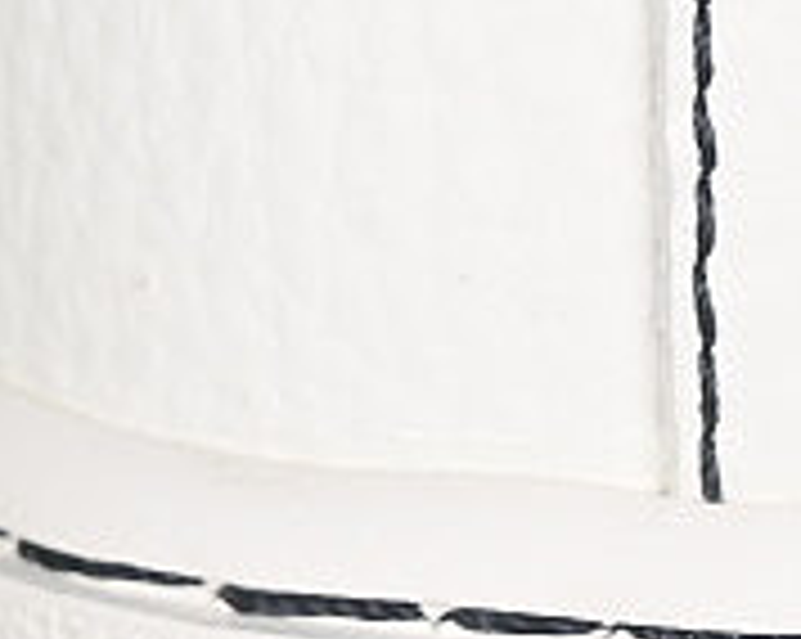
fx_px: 10112
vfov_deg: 3.6
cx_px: 945
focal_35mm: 427
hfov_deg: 4.5
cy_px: -122
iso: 160
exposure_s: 1/80
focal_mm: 50
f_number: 7.1
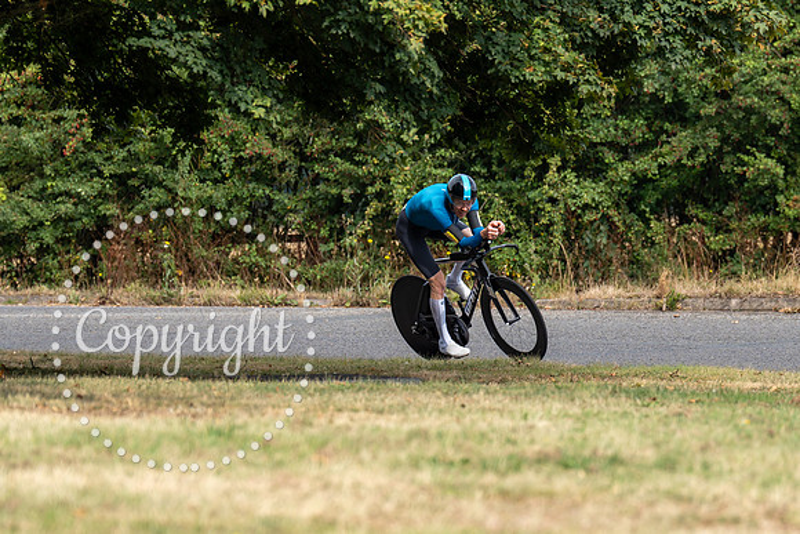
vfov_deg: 4.1
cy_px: 310
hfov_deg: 6.2
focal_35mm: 332
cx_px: 541
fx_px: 7384
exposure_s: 1/1000
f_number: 4
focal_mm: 200
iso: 125
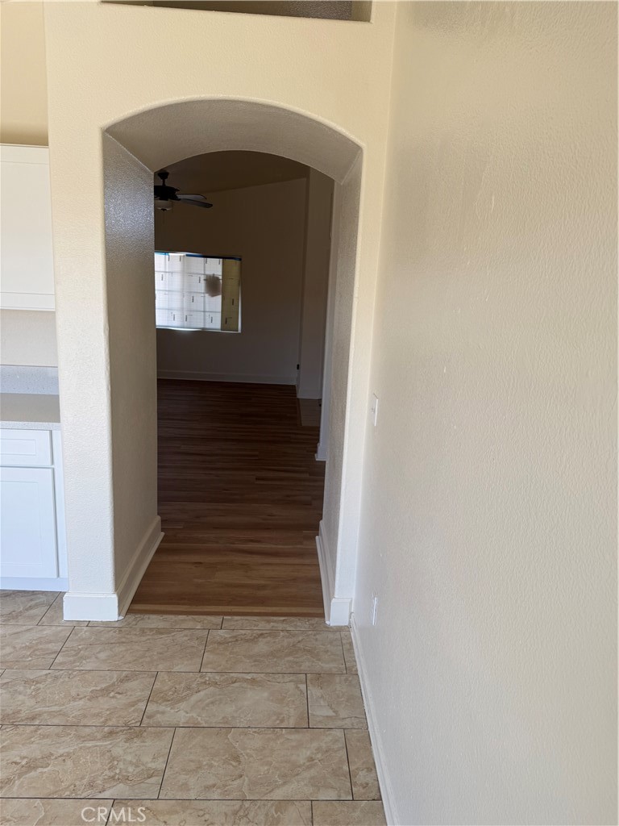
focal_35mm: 24
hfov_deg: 56.8
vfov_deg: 71.6
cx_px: 310
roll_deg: -0.8
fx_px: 572
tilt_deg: -9.3
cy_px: 413
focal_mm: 6.76
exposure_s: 1/226
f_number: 1.78
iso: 64
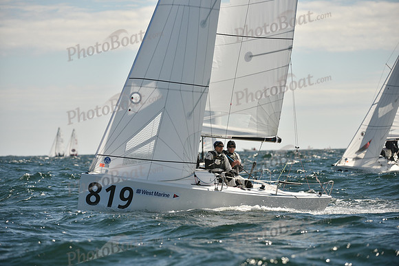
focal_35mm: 220
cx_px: 200
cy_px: 133
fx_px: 2439
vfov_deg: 6.2
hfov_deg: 9.4
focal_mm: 220
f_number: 5
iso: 250
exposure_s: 1/2500
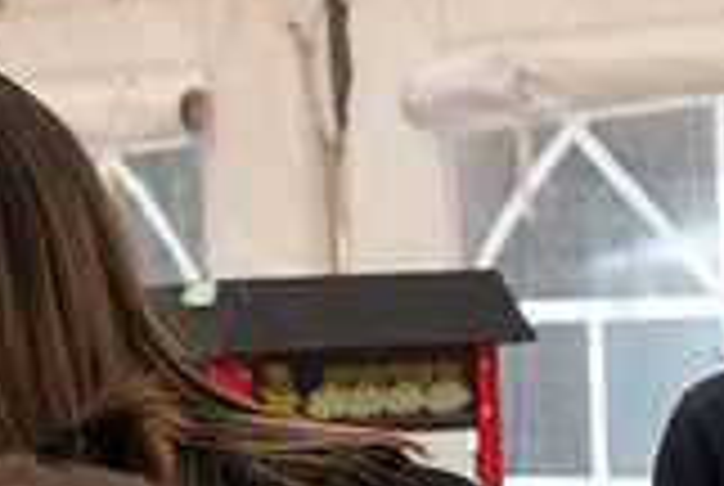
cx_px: -269
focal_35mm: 313
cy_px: 466
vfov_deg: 4.4
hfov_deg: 6.5
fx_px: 6306
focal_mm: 70
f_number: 8
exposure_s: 1/320
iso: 560
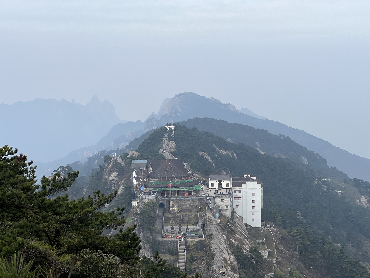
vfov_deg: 19.1
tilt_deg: -5.4
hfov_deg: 25.3
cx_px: 185
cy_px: 139
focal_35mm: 77
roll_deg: +0.0
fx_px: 823
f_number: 2.8
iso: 32
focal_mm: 9
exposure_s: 1/497
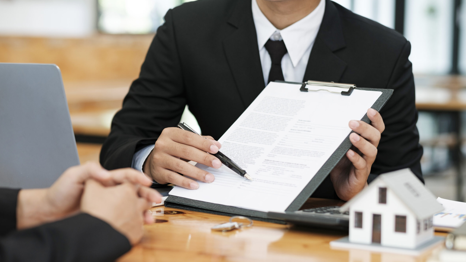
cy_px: 150
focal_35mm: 79
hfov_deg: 26.9
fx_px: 976
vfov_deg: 15.3
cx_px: 233
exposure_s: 1/250
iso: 200
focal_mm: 50
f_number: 2
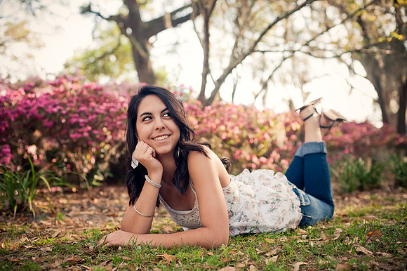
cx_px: 204
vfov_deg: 27.0
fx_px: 565
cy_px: 136
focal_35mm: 50
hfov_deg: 39.6
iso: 200
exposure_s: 1/250
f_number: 3.2
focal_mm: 50
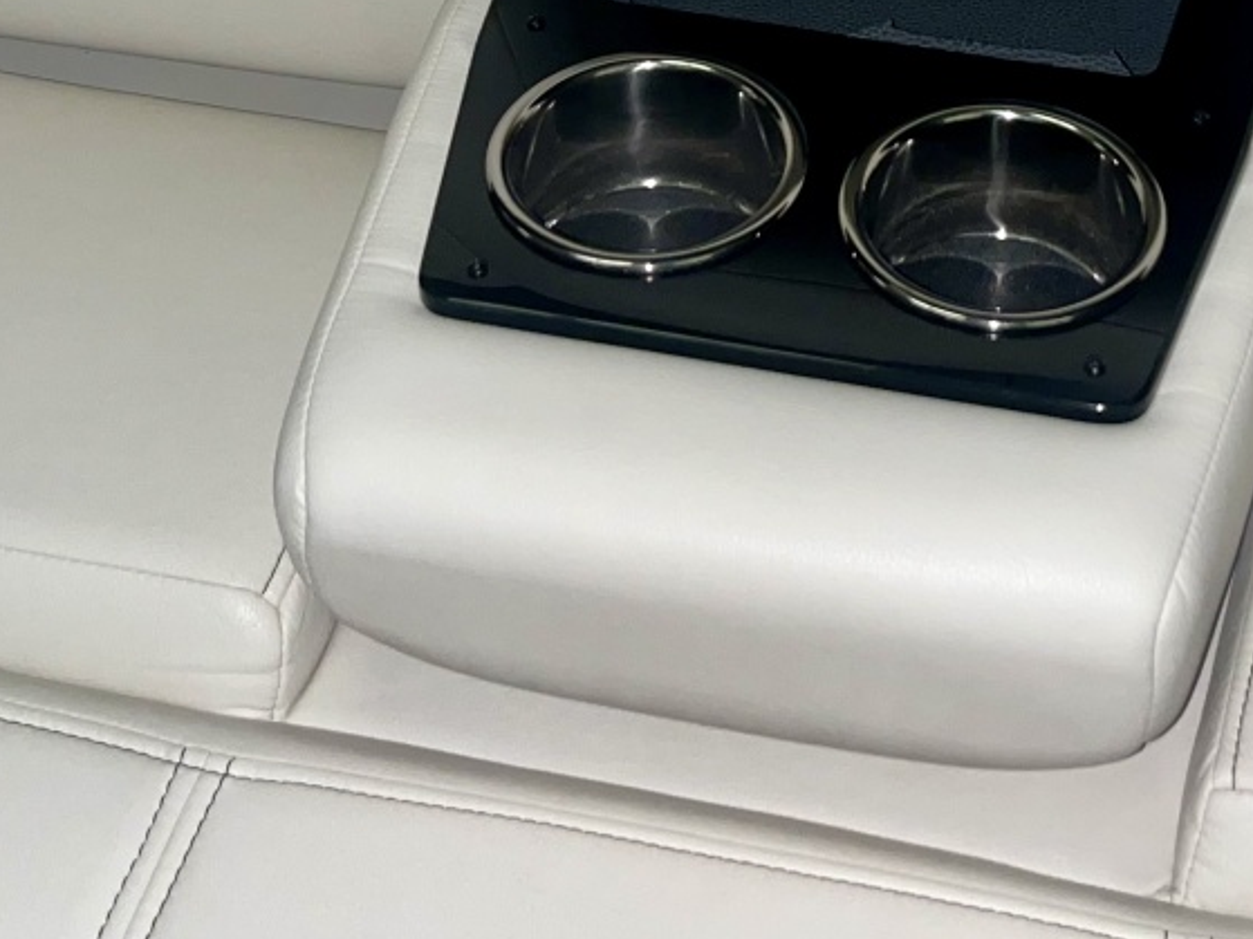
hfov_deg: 28.7
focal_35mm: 67
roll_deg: +0.8
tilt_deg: -36.8
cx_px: 870
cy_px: -253
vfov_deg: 20.2
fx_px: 2425
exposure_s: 1/4
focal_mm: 5.1
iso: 50
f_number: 1.6
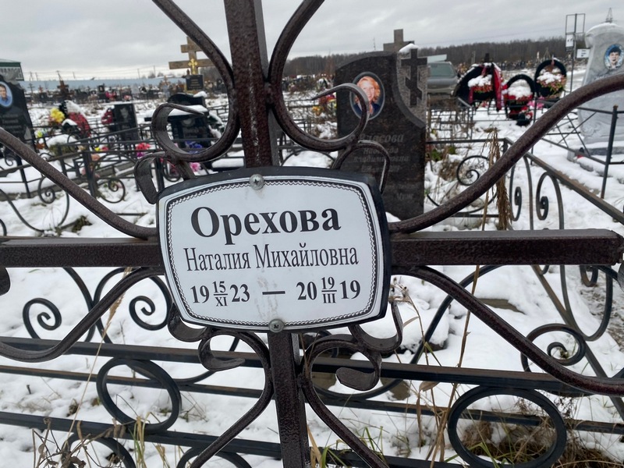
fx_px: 469
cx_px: 312
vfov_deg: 53.1
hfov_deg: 67.3
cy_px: 234
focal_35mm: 26
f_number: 1.8
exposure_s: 1/239
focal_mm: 4.25
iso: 32
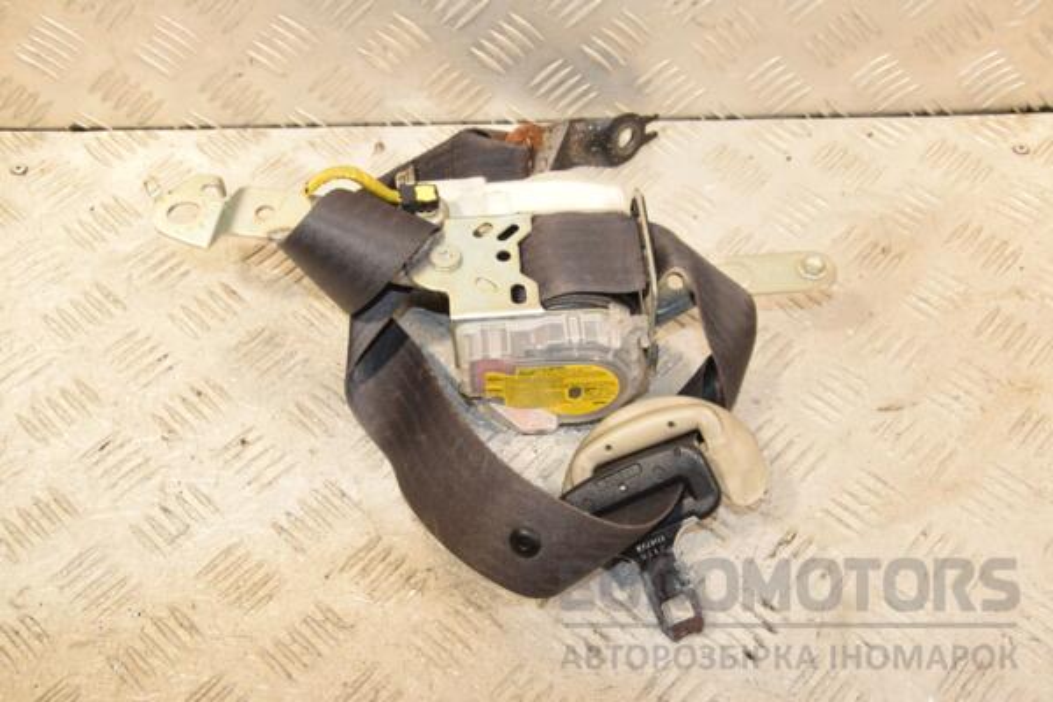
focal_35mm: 42
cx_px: 526
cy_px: 351
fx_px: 1228
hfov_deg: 46.4
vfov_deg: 31.9
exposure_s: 1/200
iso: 1600
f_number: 8
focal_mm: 28
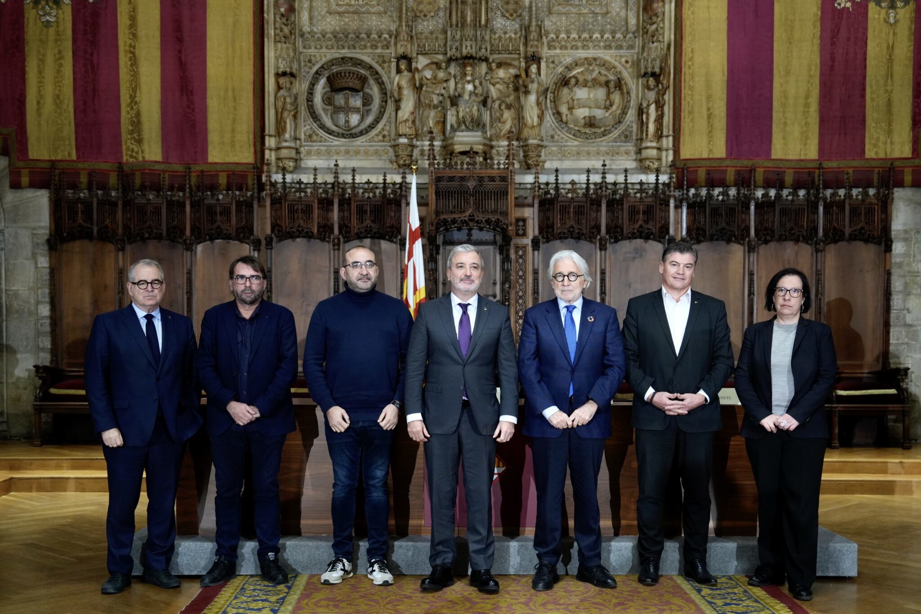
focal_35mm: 41
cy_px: 307
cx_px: 460
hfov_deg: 47.4
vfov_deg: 32.6
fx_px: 1049
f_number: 2.8
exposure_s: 1/320
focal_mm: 41
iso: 2500
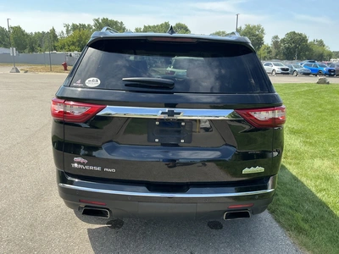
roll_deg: -0.7
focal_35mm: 28
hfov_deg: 63.4
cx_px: 170
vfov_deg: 49.7
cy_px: 127
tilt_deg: -12.0
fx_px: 274
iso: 25
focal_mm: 3
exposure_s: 1/620
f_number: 1.8
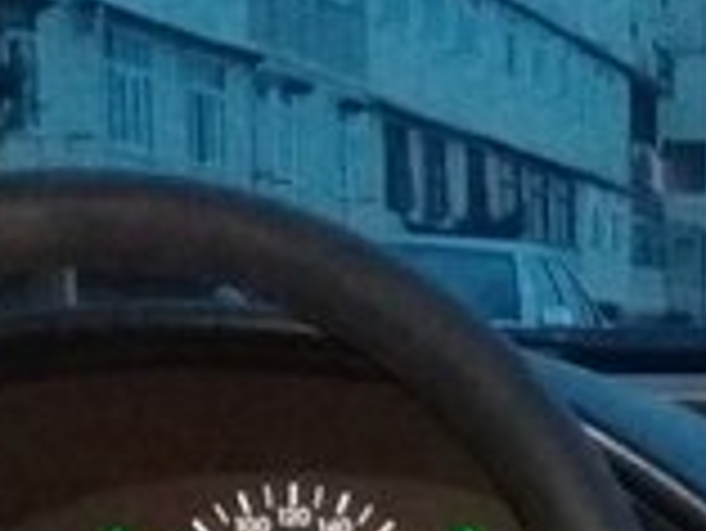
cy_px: 920
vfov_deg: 10.8
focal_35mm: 130
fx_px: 2653
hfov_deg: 14.0
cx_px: 1129
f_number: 2.2
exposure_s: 1/20
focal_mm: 3.3
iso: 500
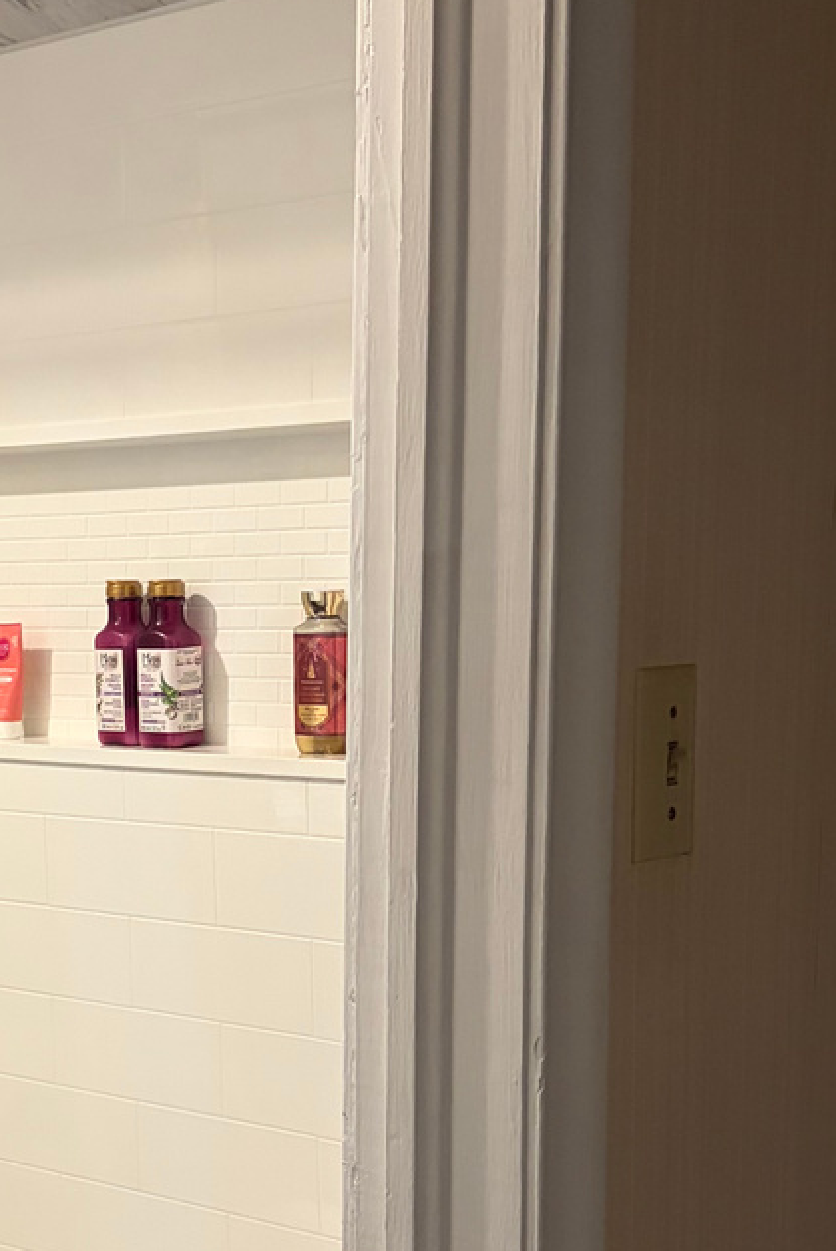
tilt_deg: -6.5
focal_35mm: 66
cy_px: 863
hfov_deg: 20.1
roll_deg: +0.2
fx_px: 2296
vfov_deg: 30.2
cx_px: 42
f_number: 1.6
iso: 400
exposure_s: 1/60
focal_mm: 5.96
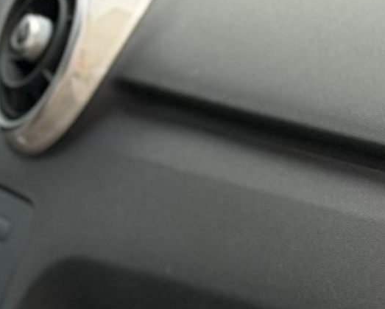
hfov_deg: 5.4
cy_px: 681
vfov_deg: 4.2
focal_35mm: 361
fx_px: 4116
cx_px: 300
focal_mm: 6.76
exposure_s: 1/60
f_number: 1.78
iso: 250
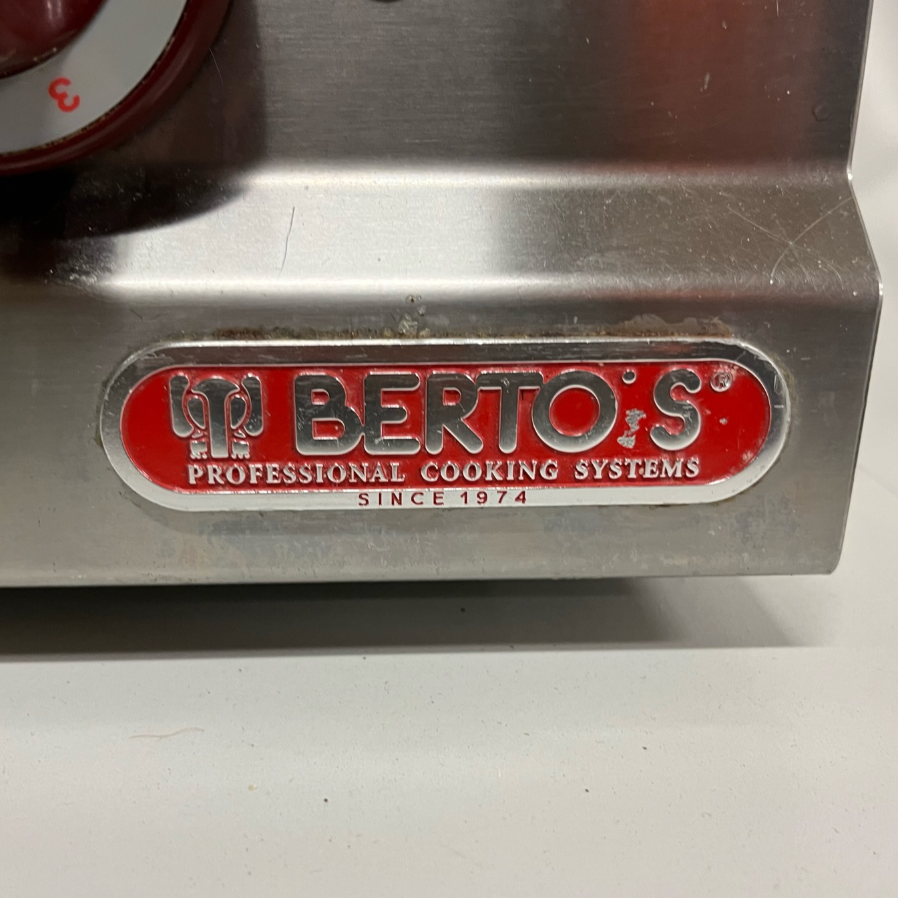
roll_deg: -0.8
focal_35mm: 35
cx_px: 400
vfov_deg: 47.2
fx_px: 1027
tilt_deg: -21.3
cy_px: 490
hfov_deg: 47.1
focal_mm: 5.1
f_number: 1.6
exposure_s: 1/50
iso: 125
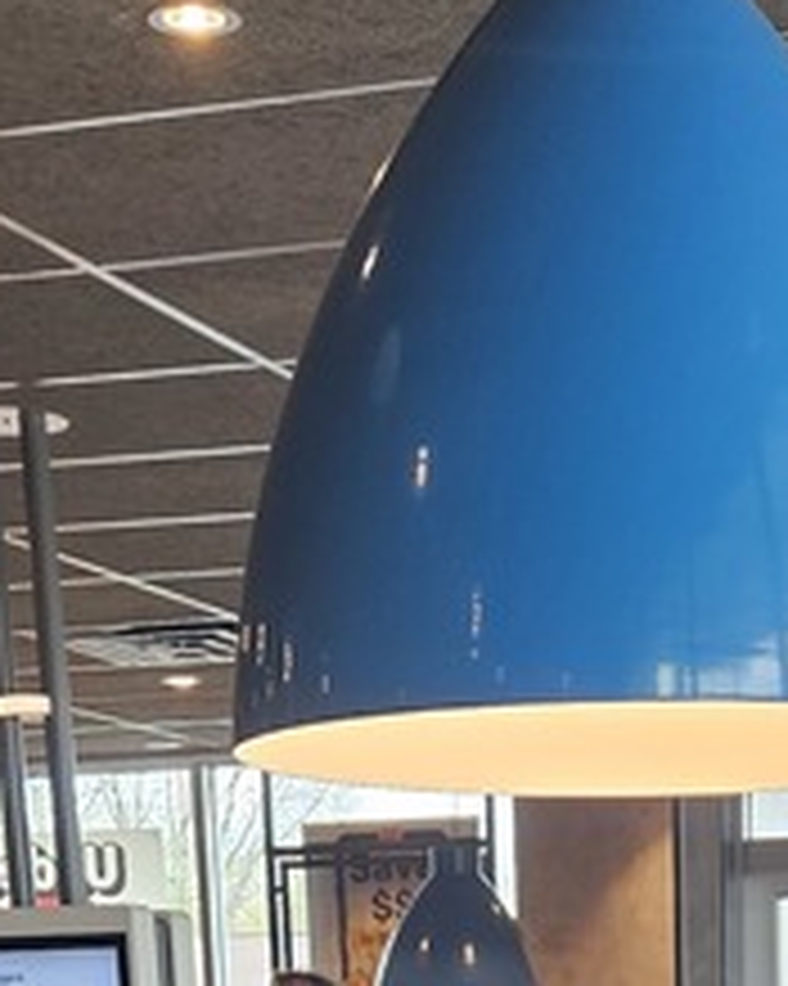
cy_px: 1999
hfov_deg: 14.6
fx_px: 3063
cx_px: 657
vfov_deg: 14.8
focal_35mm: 105
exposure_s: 1/120
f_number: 1.8
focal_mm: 5.4
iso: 125
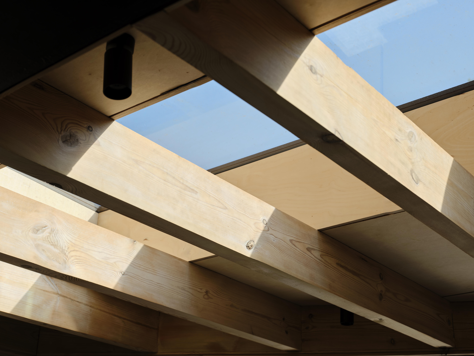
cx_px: 237
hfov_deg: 34.9
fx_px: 753
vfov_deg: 26.6
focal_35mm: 55
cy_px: 178
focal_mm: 69
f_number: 8
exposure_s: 1/100
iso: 200
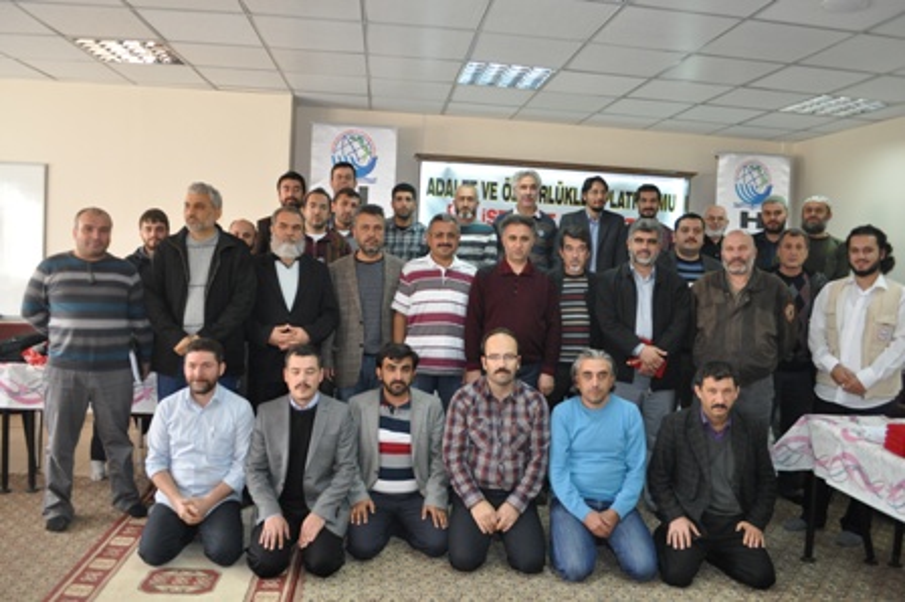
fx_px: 678
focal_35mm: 27
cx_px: 452
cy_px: 301
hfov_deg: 67.4
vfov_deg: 47.9
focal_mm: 18
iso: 800
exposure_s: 1/100
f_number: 3.5
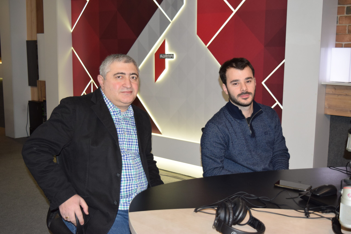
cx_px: 176
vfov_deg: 29.9
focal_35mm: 45
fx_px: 439
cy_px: 117
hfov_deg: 43.6
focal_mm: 30
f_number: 4.2
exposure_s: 1/60
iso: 800
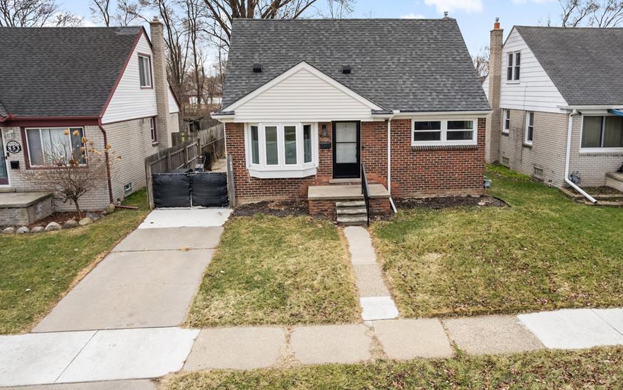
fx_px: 442
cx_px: 342
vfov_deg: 47.6
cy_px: 178
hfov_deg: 70.2
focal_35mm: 26
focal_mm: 8.38
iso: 100
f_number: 2.8
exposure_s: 1/800
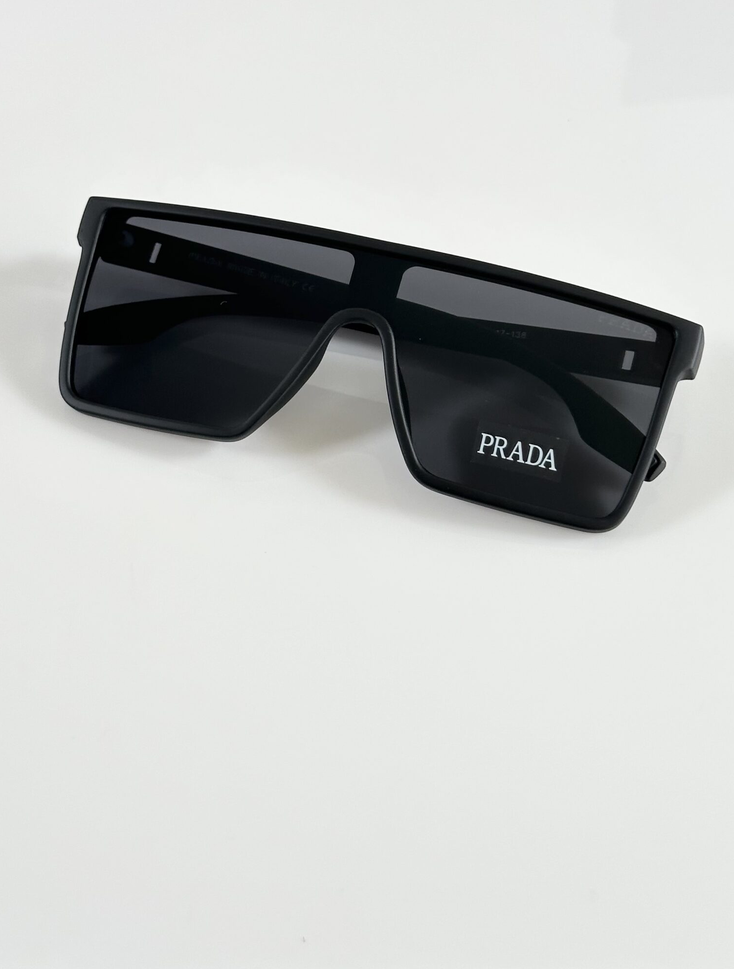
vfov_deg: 31.0
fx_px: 1742
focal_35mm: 62
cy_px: 367
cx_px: 367
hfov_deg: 23.8
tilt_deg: -48.8
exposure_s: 1/100
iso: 64
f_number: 1.78
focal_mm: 6.86
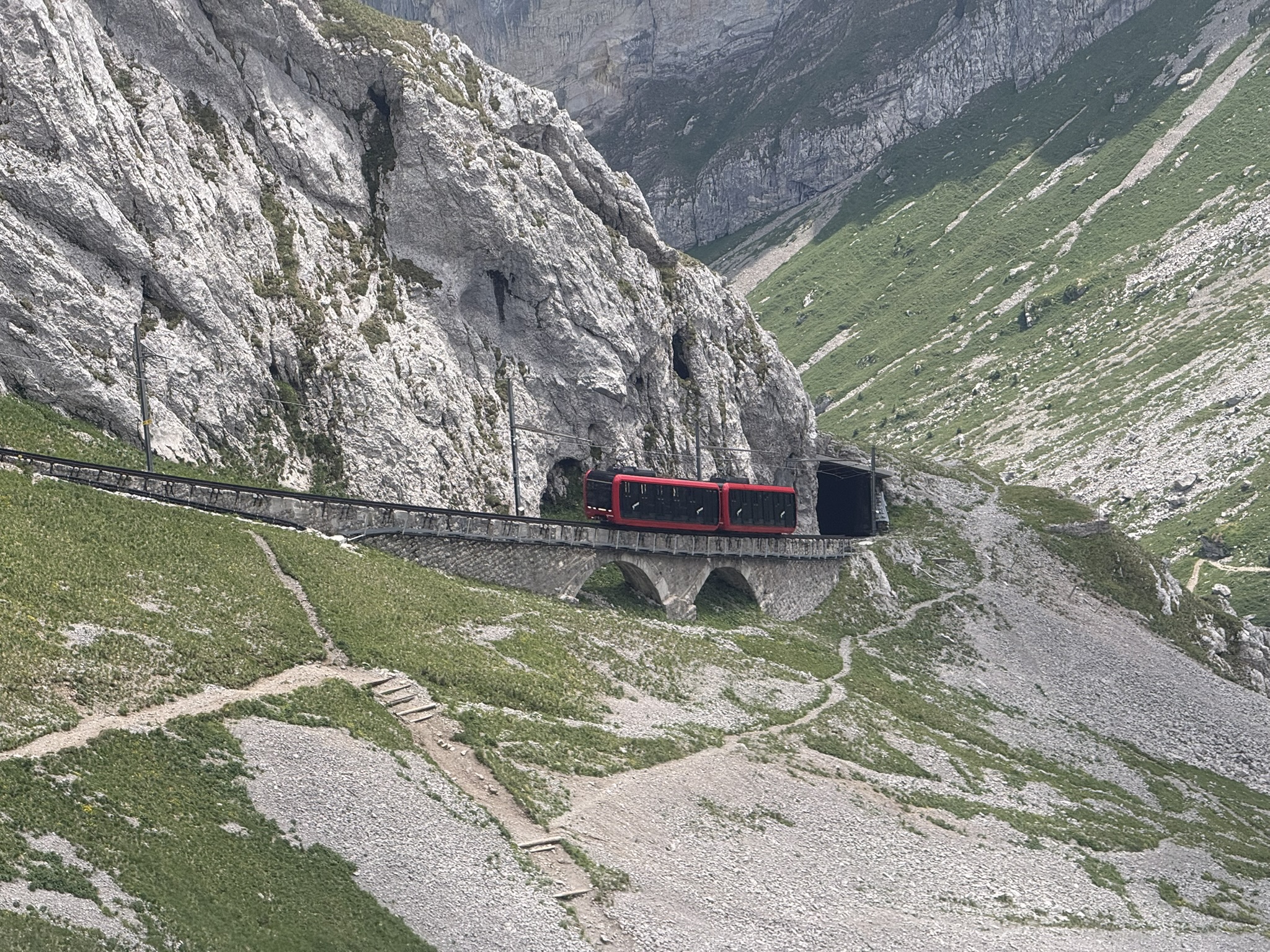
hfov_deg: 16.4
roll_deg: +3.9
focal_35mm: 120
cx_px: 635
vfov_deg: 12.3
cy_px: 476
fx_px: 4403
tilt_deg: -20.3
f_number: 2.8
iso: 64
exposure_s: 1/1004
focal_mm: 15.66
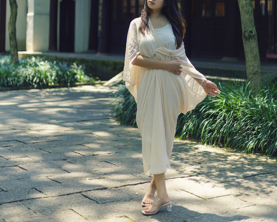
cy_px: 23
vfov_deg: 21.1
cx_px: 138
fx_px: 582
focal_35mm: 71
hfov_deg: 26.8
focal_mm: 50
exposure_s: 1/800
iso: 320
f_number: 1.8
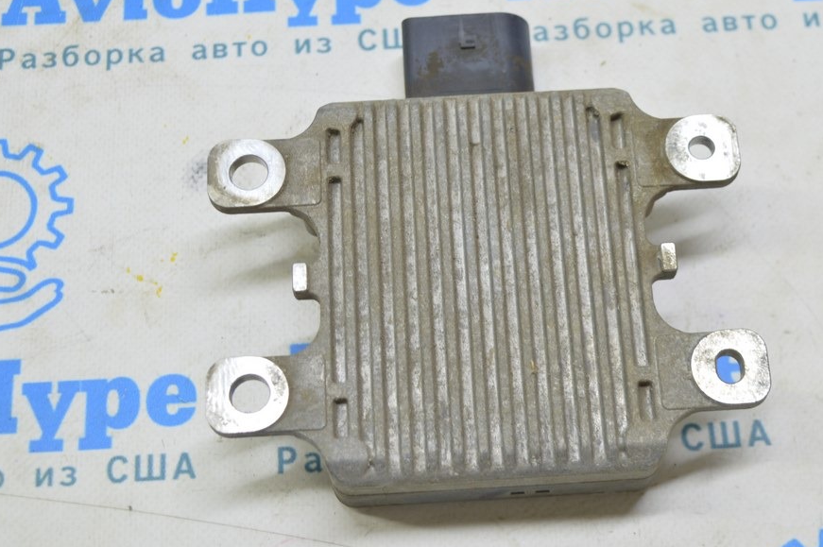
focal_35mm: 67
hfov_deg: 30.1
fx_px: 1530
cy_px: 256
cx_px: 449
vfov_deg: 20.3
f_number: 5.6
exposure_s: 1/20
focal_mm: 38
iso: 400
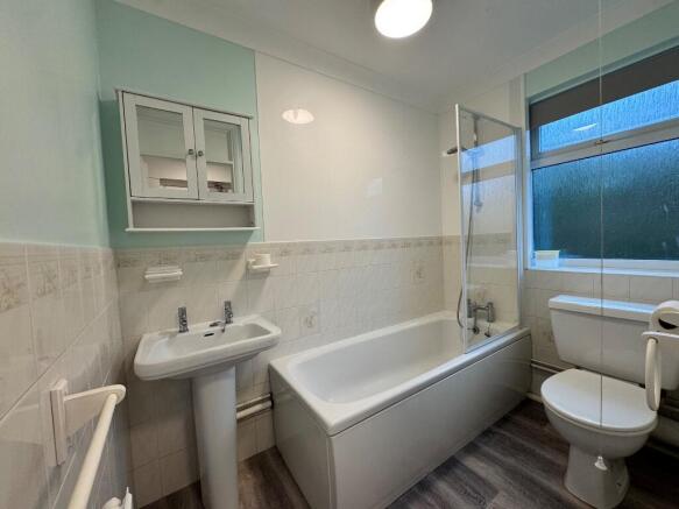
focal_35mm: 14
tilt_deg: -3.8
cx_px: 340
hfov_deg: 102.1
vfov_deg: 85.7
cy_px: 254
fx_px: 275
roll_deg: +2.7
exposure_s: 1/100
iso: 125
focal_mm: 2.22
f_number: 2.2
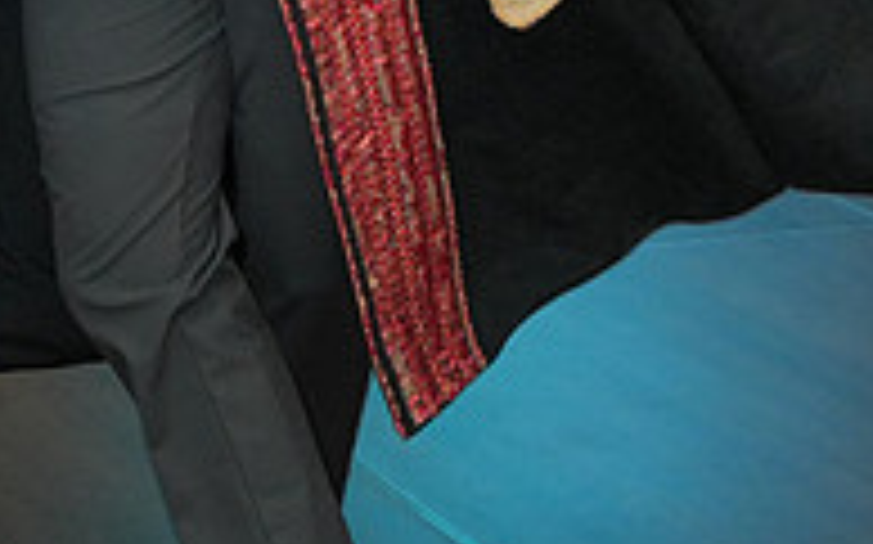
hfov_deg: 14.2
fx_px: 3472
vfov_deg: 8.7
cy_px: -391
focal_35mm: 146
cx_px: 97
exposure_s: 1/200
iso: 3200
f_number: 4.5
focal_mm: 48
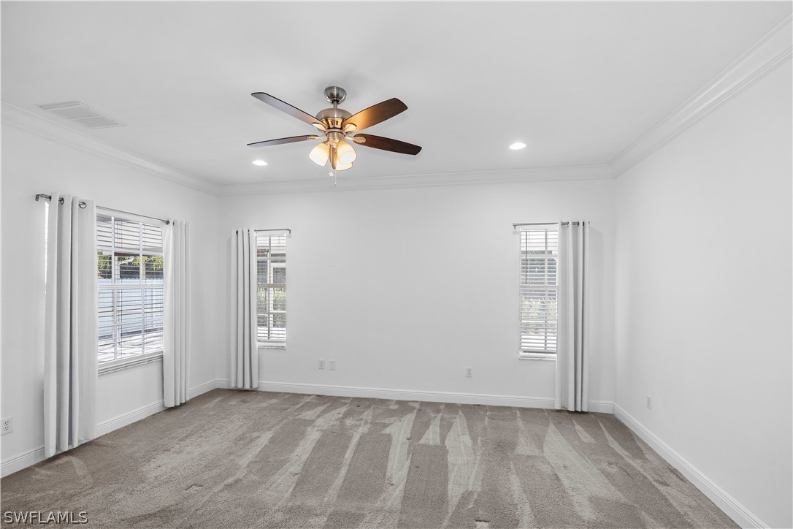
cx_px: 396
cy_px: 264
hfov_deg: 96.7
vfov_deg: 73.7
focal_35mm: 16
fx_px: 352
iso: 400
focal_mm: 16
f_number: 4
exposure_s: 1/160
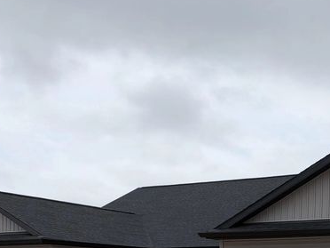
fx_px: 629
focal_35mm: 66
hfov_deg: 28.5
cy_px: 300
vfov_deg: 20.7
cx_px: 285
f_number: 1.7
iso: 28
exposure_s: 1/188
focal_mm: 4.53
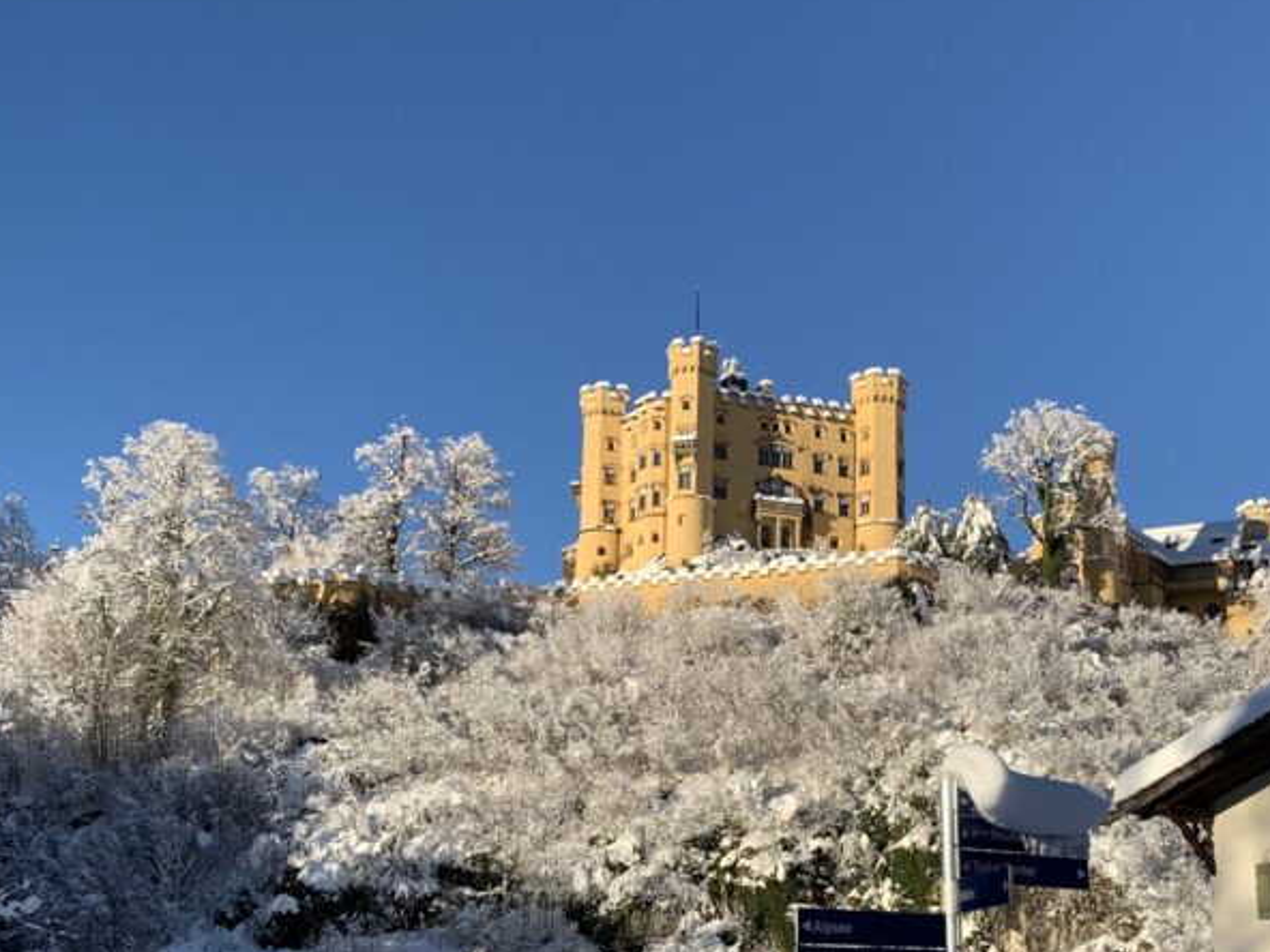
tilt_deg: +13.3
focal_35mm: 45
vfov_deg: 32.0
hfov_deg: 41.9
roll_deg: -1.8
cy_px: 620
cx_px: 768
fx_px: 1651
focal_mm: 4.25
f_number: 1.8
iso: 25
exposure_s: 1/2075
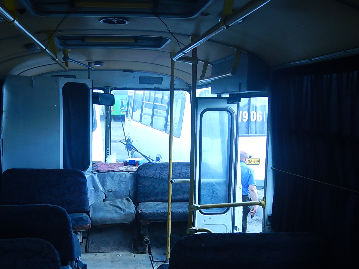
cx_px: 146
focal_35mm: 38
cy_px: 177
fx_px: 394
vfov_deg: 37.4
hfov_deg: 48.7
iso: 125
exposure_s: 1/125
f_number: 2.8
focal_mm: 4.3
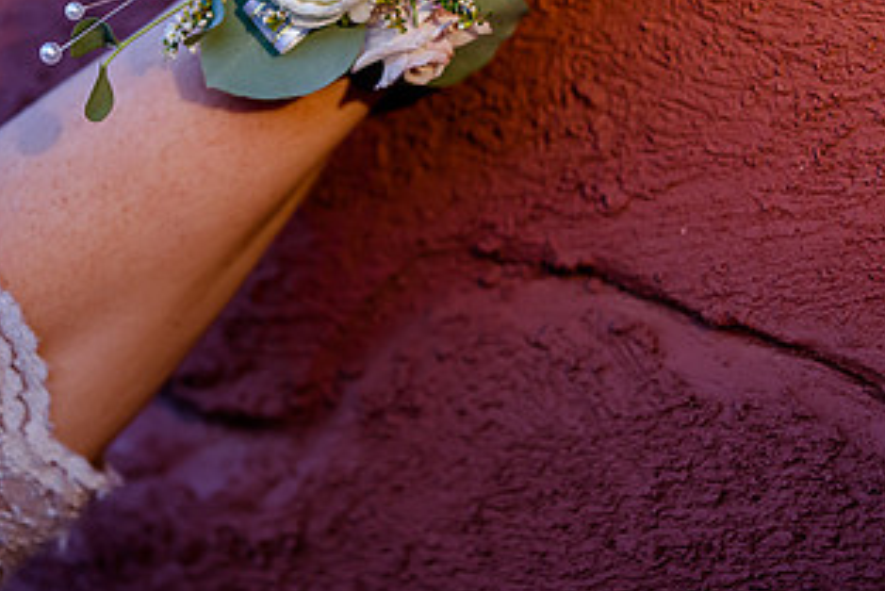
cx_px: 436
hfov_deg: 10.4
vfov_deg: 7.0
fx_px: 4845
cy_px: 67
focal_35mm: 197
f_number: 2.8
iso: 500
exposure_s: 1/400
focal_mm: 102
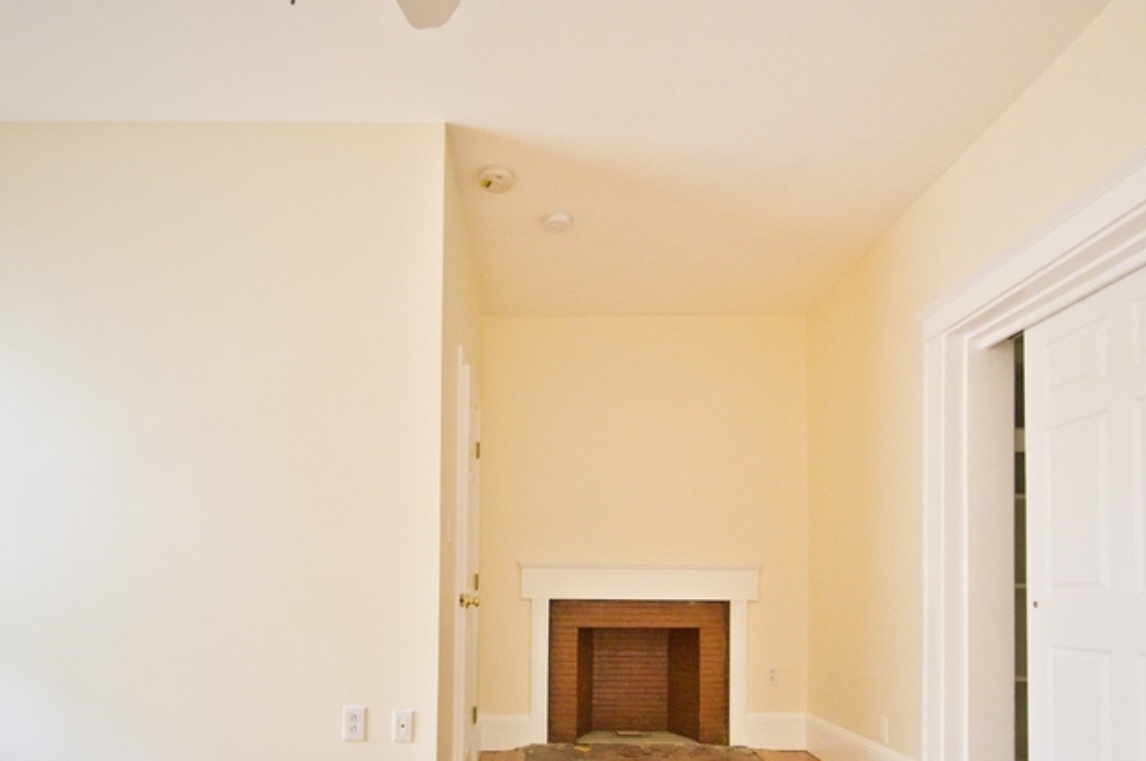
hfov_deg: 78.6
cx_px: 543
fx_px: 699
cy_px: 576
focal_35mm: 22
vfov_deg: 54.3
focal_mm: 14
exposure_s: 1/125
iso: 1400
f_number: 2.8
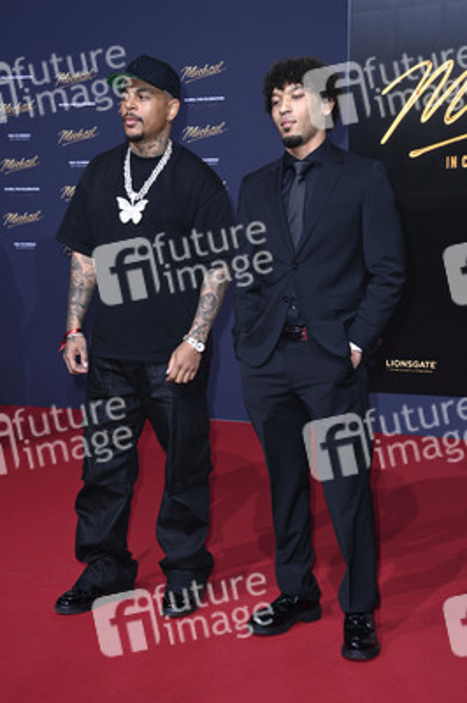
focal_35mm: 68
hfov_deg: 20.0
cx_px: 234
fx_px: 1325
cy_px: 352
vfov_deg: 29.7
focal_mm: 68
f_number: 6.3
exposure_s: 1/250
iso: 400
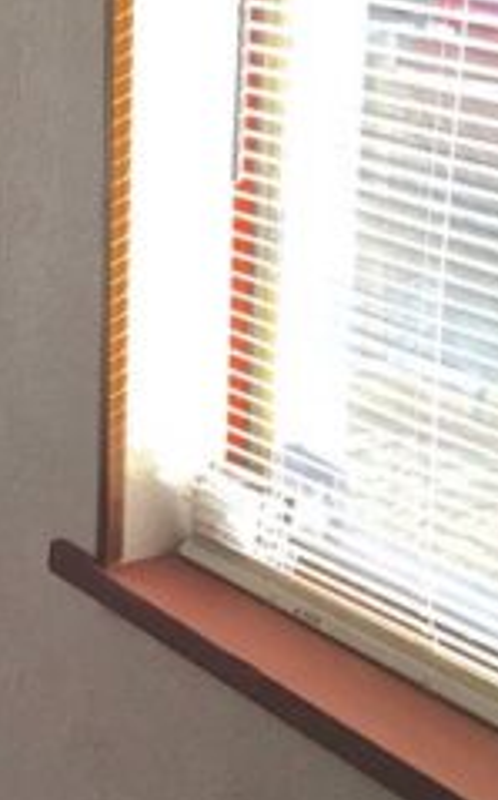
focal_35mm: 103
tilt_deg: -22.1
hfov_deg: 11.6
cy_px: 596
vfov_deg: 20.1
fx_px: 2241
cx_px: -441
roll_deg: +3.9
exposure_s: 1/128
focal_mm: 4.15
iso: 32
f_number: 2.2
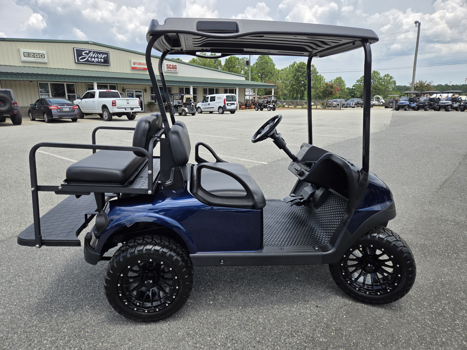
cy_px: 175
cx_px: 234
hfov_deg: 73.9
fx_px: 310
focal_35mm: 23
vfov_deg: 58.9
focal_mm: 5.4
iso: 25
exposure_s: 1/1461
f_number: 1.8
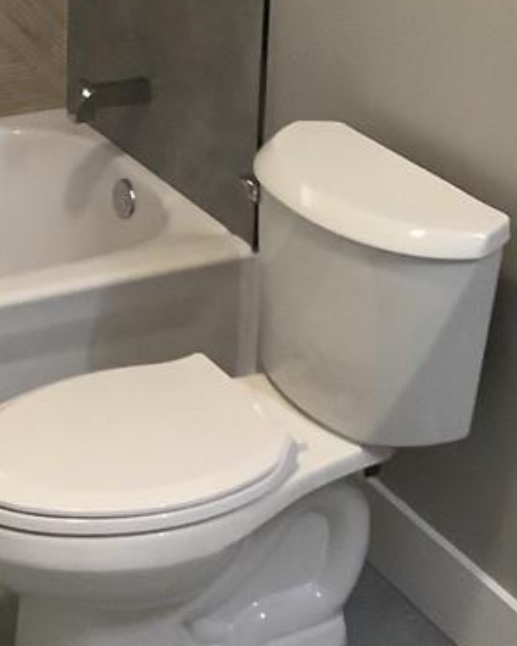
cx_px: 65
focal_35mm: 84
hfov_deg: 18.0
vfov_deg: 21.8
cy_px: -19
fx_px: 1607
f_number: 2.4
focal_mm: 3.3
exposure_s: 1/40
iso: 400
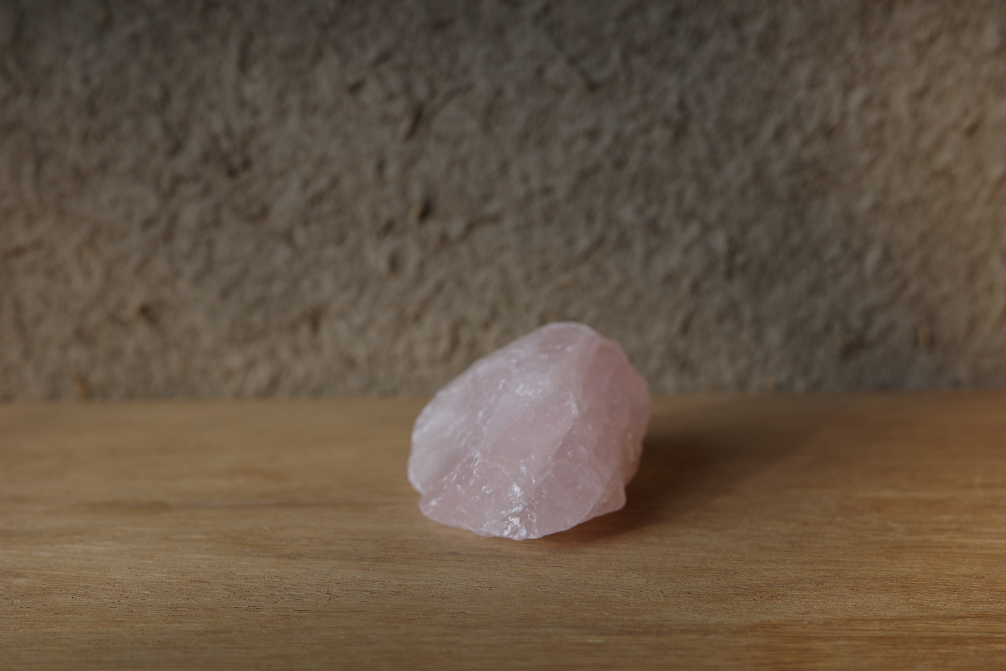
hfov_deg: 48.5
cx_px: 503
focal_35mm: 40
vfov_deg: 33.4
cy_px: 336
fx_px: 1118
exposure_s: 1/250
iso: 200
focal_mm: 26
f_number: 4
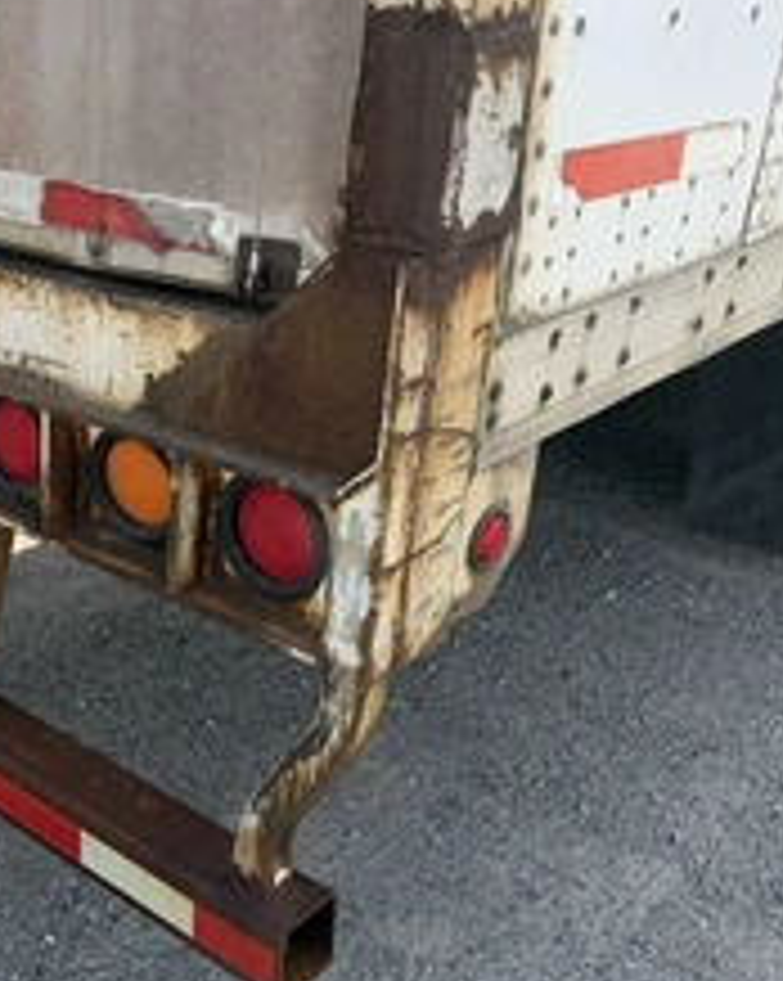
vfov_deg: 42.9
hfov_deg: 32.7
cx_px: 45
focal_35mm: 43
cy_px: 459
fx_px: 1247
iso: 80
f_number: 1.78
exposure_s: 1/1949
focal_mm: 6.76
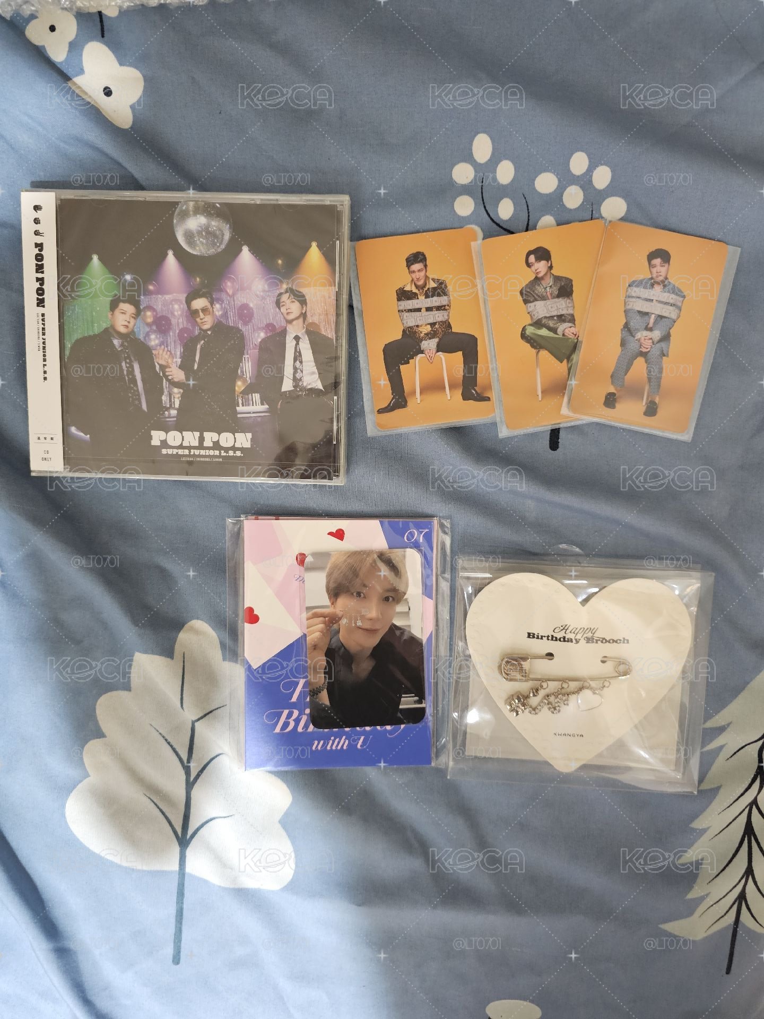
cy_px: 510
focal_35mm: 23
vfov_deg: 73.9
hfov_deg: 58.9
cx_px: 382
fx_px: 677
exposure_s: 1/24
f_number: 1.7
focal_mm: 6.3
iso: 1000
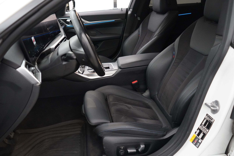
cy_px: 78
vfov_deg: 46.4
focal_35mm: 28
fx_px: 182
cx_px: 117
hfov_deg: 65.5
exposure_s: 1/160
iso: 8000
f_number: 3.5
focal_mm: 28
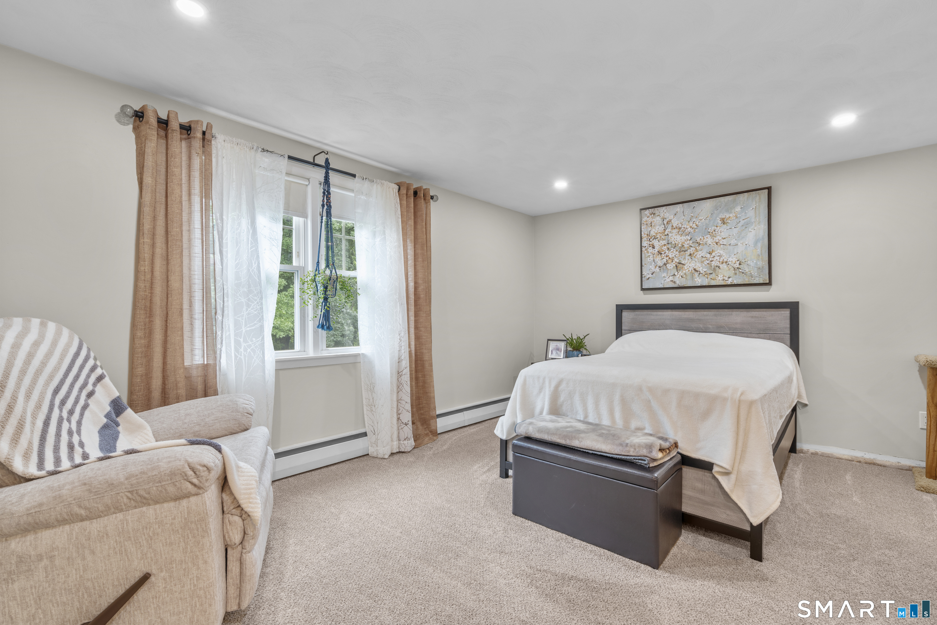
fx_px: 416
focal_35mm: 16
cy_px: 312
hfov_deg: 96.7
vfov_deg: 73.7
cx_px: 468
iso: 200
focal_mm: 16
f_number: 9
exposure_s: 2
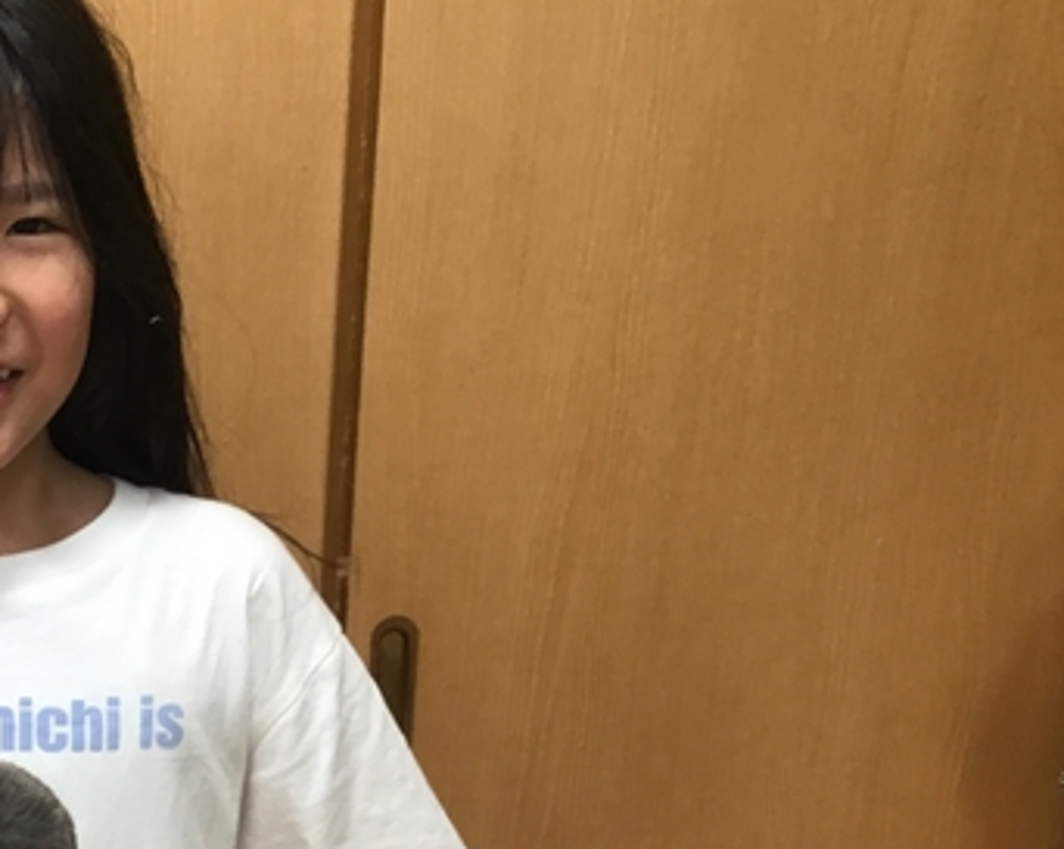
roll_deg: +1.1
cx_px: -22
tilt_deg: -22.4
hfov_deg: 28.5
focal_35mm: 62
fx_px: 1951
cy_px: 695
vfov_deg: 24.1
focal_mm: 3.3
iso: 50
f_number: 2.4
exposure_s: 1/30
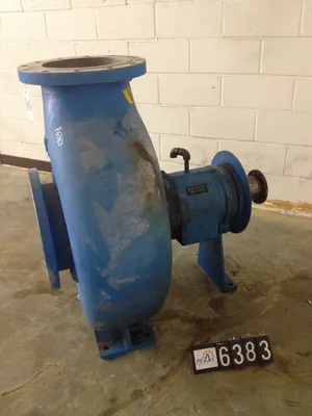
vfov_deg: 52.6
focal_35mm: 35
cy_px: 208
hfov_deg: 40.7
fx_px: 421
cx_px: 156
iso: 160
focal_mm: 4.28
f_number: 2.4
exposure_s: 1/20
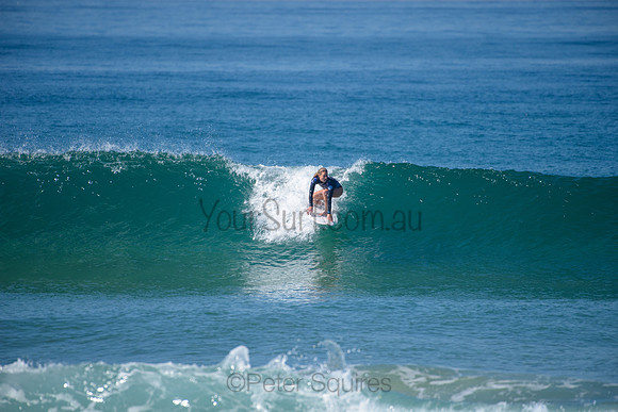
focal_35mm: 500
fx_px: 8585
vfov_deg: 2.8
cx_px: 309
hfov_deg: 4.1
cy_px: 206
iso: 220
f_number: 5.6
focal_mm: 500
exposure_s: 1/2000
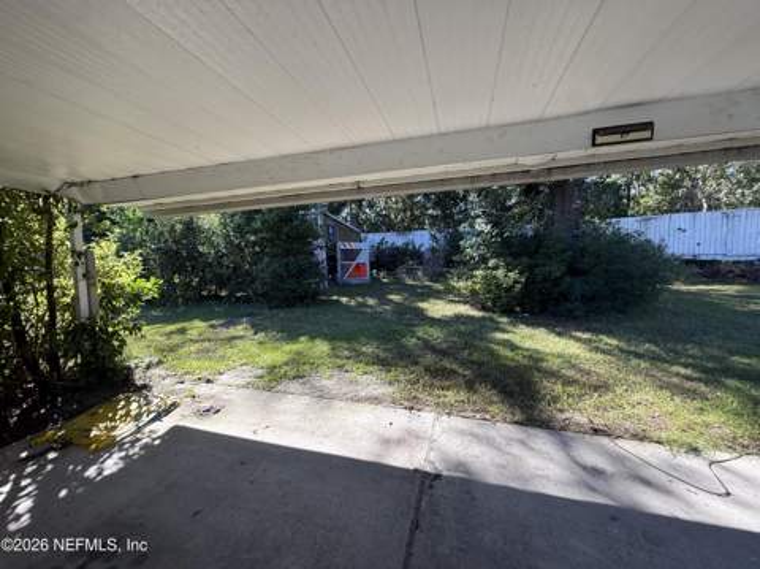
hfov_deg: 102.1
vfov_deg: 85.6
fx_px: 307
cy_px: 284
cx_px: 380
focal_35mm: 14
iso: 64
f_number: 2.2
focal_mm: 2.22
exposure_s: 1/221
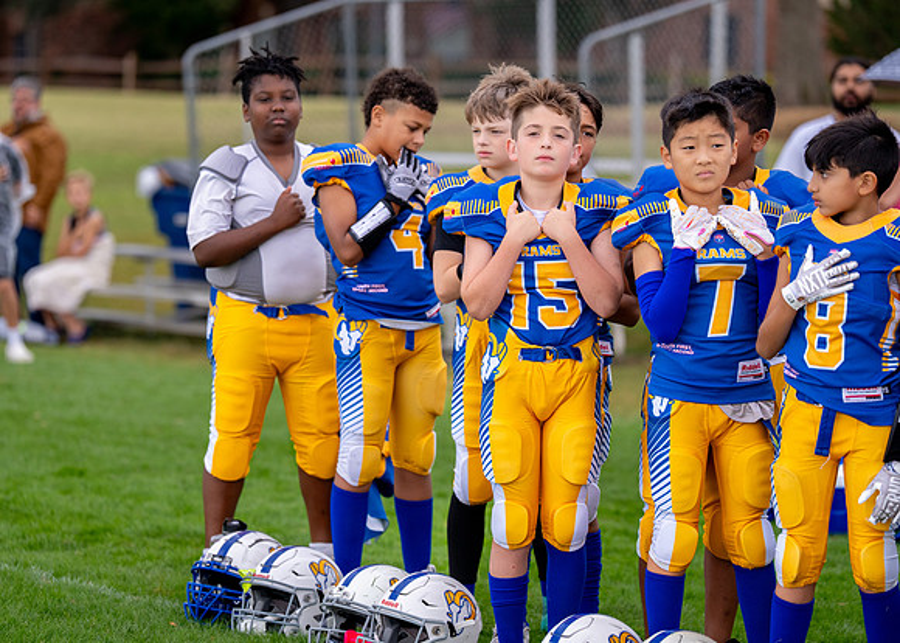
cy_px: 324
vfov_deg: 9.5
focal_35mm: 151
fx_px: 3848
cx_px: 403
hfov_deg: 13.3
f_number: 2.8
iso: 500
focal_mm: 135
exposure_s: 1/1250
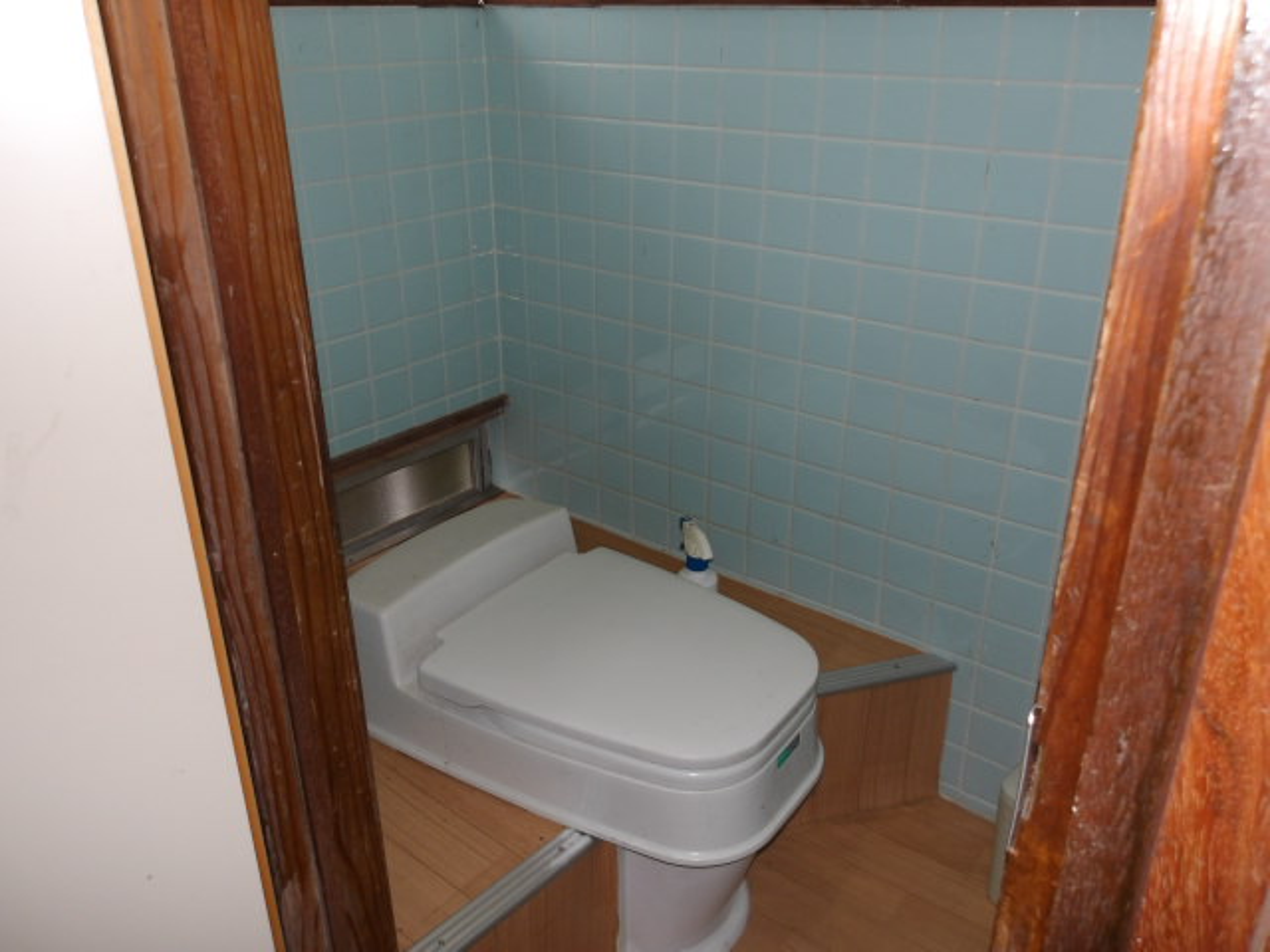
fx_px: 991
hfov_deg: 65.3
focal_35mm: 27
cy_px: 476
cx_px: 635
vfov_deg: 51.4
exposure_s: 1/60
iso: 200
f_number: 3
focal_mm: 4.9
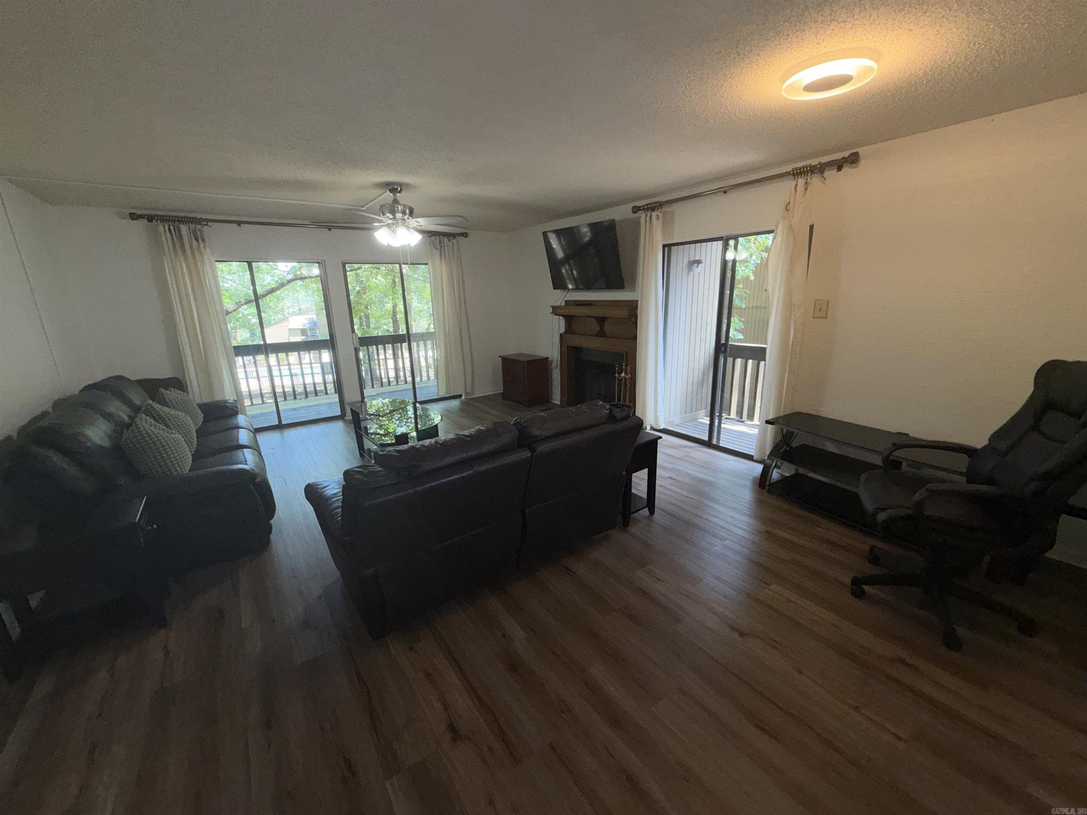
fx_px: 440
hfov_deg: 102.1
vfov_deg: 85.7
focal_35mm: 14
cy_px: 408
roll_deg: +2.0
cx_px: 544
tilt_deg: -14.2
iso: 50
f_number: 2.2
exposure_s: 1/120
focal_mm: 2.22
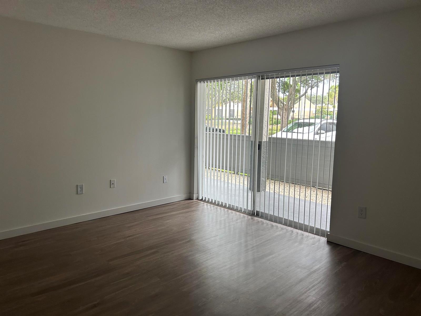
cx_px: 210
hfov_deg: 67.3
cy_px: 158
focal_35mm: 26
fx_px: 316
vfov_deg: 53.1
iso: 125
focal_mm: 5.7
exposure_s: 1/113
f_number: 1.5
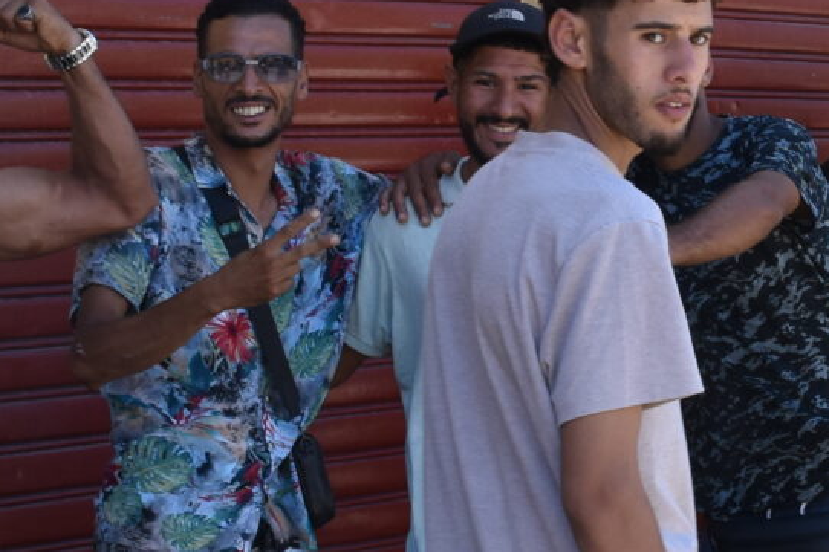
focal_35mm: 136
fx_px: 3131
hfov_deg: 14.8
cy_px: 190
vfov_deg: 10.1
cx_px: 844
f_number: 8
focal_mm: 24
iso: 400
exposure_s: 1/250
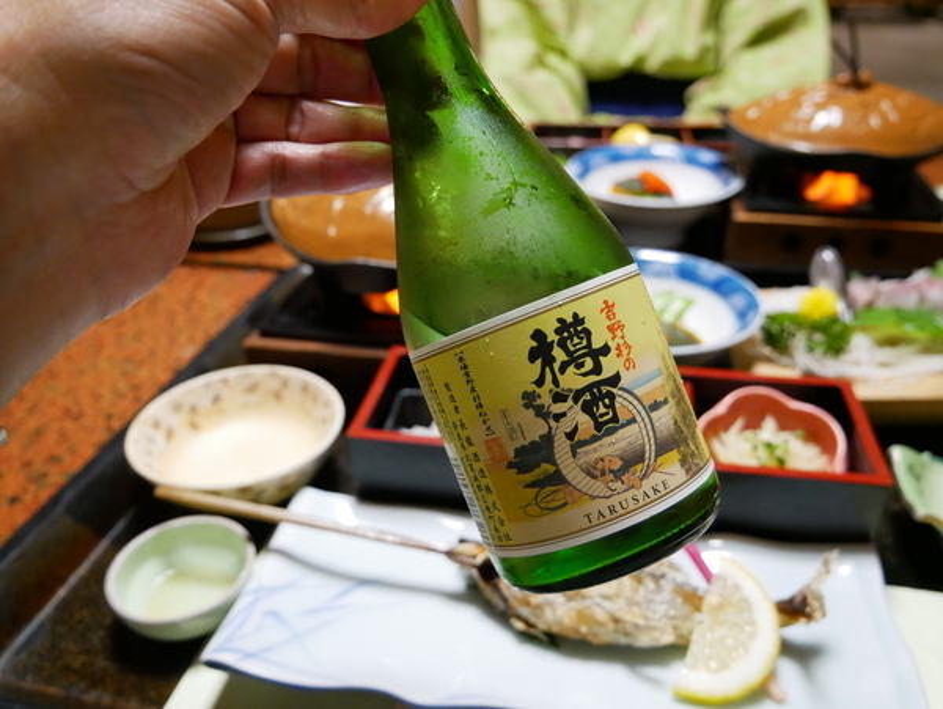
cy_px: 354
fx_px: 818
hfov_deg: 59.9
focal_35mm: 30
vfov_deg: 46.9
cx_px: 472
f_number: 3.7
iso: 3200
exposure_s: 1/60
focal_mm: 15
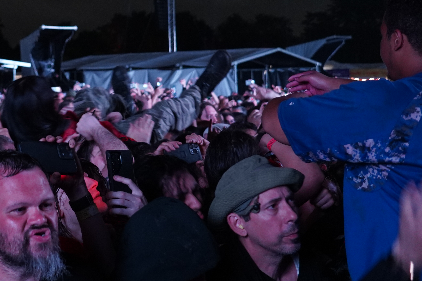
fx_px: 973
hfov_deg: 23.5
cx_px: 8
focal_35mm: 83
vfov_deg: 16.2
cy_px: 7
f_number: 4
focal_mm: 36
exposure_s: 1/40
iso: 3200
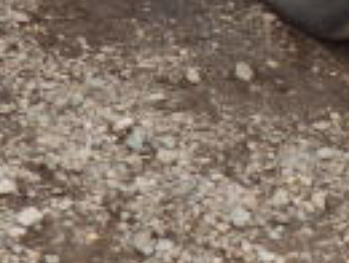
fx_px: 1788
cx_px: 430
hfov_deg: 10.9
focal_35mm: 177
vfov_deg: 7.9
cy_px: -325
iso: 125
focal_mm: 6.4
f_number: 4.5
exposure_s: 1/80
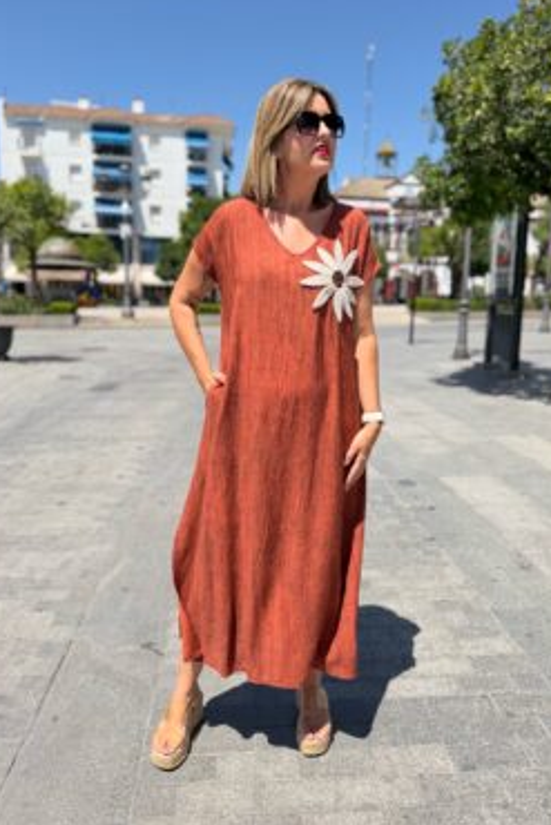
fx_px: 619
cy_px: 388
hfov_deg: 48.0
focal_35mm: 27
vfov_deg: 67.3
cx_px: 270
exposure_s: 1/4975
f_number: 1.78
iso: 80
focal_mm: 6.76
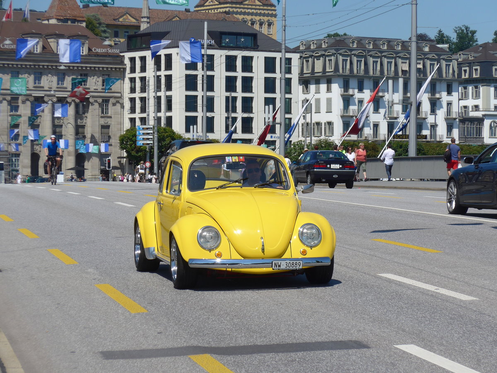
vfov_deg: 11.2
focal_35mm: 132
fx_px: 1895
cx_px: 248
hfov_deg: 14.9
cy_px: 186
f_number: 5.3
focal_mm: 25.7
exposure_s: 1/640
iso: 80
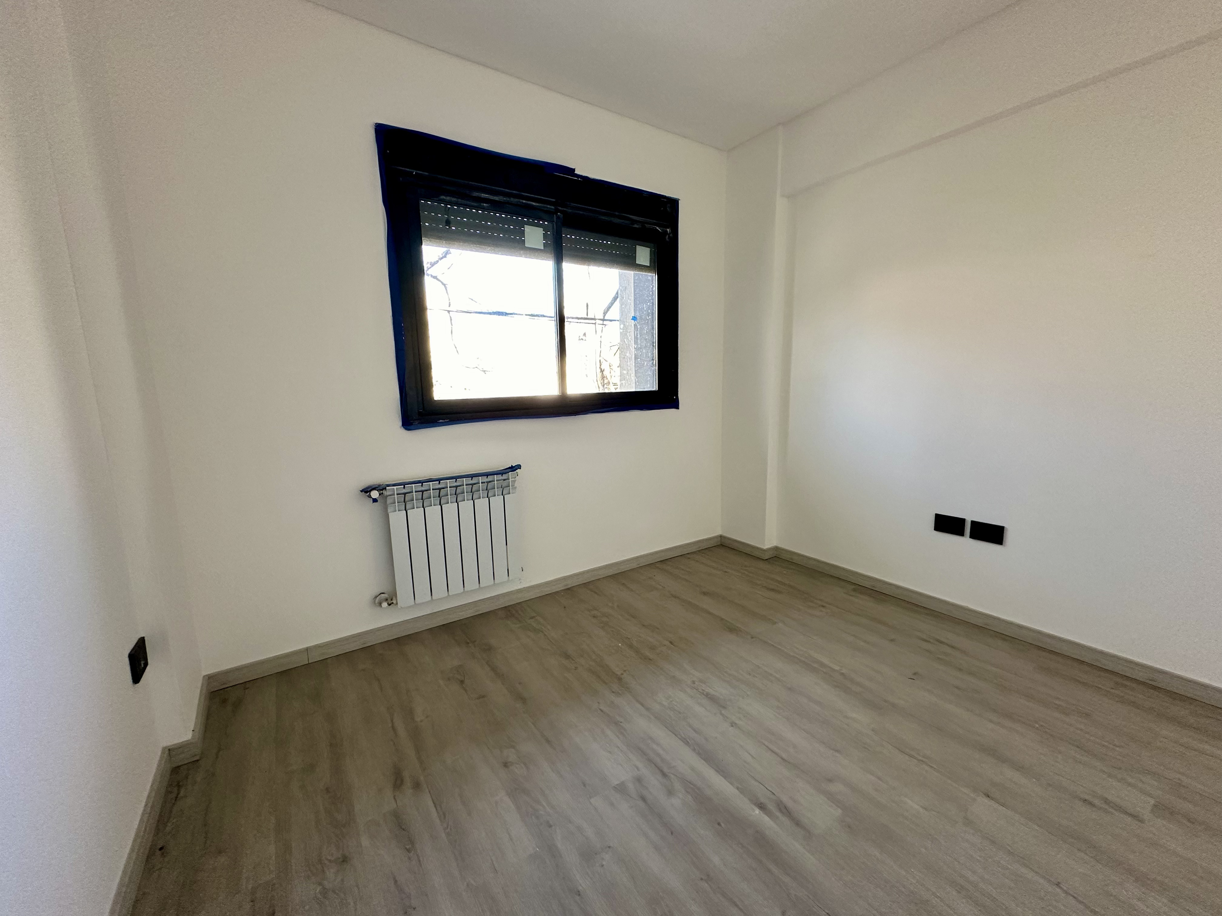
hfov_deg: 102.1
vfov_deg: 85.7
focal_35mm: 14
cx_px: 611
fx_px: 494
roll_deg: +1.3
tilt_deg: -8.3
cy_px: 458
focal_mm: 2.22
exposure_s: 1/99
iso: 200
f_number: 2.2
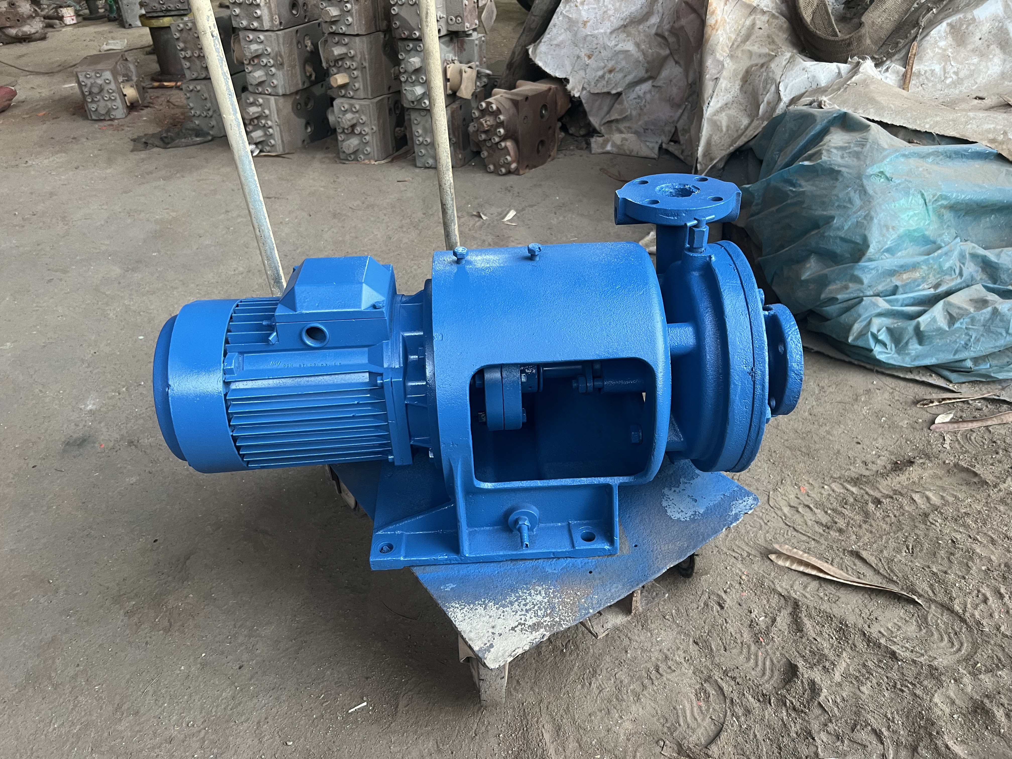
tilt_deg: -32.3
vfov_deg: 53.1
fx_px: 760
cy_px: 380
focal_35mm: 26
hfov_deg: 67.3
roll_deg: +1.9
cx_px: 506
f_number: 1.5
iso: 250
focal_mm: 5.7
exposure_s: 1/50
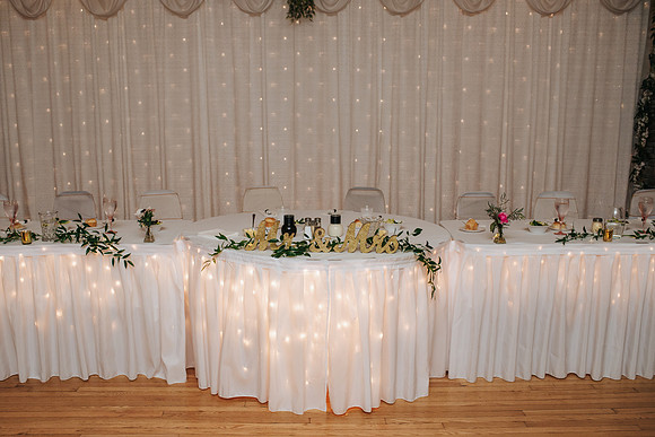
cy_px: 230
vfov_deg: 36.0
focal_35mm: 37
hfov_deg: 51.9
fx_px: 672
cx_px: 312
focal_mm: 35
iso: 800
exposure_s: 1/200
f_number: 3.2
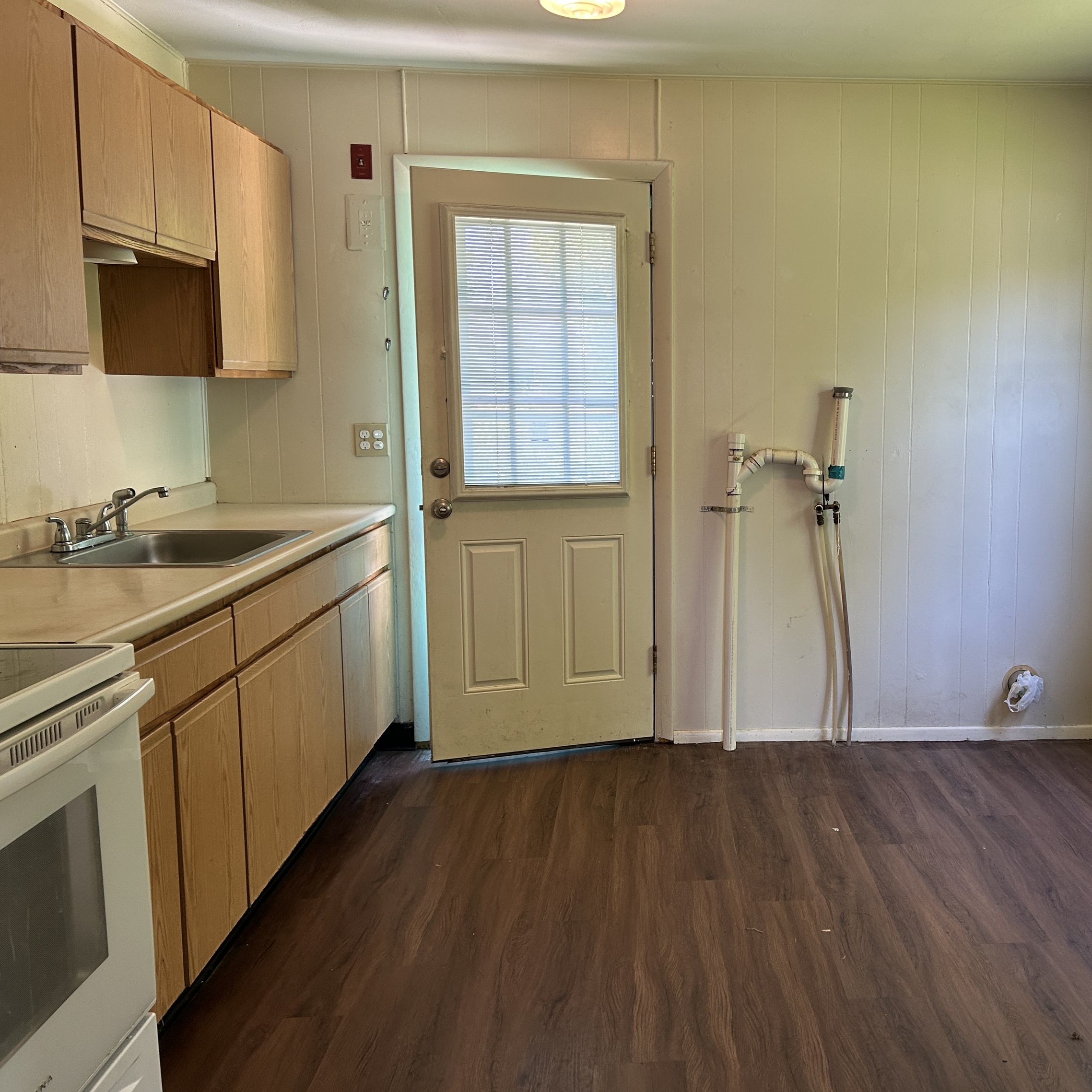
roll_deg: -0.9
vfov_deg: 52.5
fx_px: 1106
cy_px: 552
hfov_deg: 51.7
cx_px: 716
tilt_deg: -6.6
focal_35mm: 31
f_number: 1.5
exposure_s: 1/120
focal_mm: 5.7
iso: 100
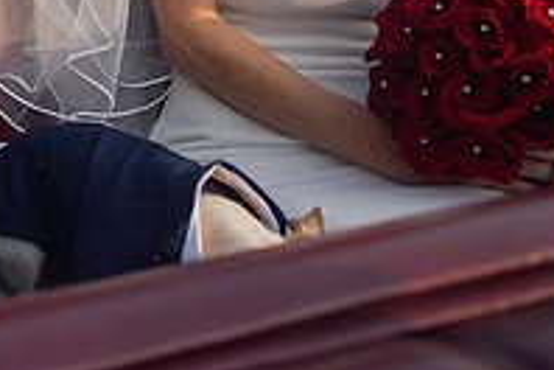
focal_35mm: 82
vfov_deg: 15.6
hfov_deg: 22.7
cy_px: -149
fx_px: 1262
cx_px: -118
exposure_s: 1/8000
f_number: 2.8
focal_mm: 28
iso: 1000
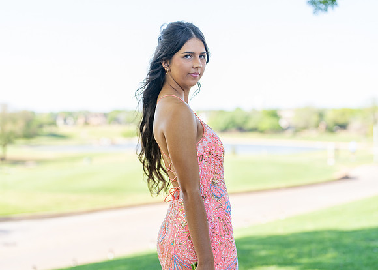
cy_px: 135
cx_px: 189
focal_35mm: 53
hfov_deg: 36.5
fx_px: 574
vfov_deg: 26.5
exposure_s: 1/1000
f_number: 1.8
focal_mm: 50
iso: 160
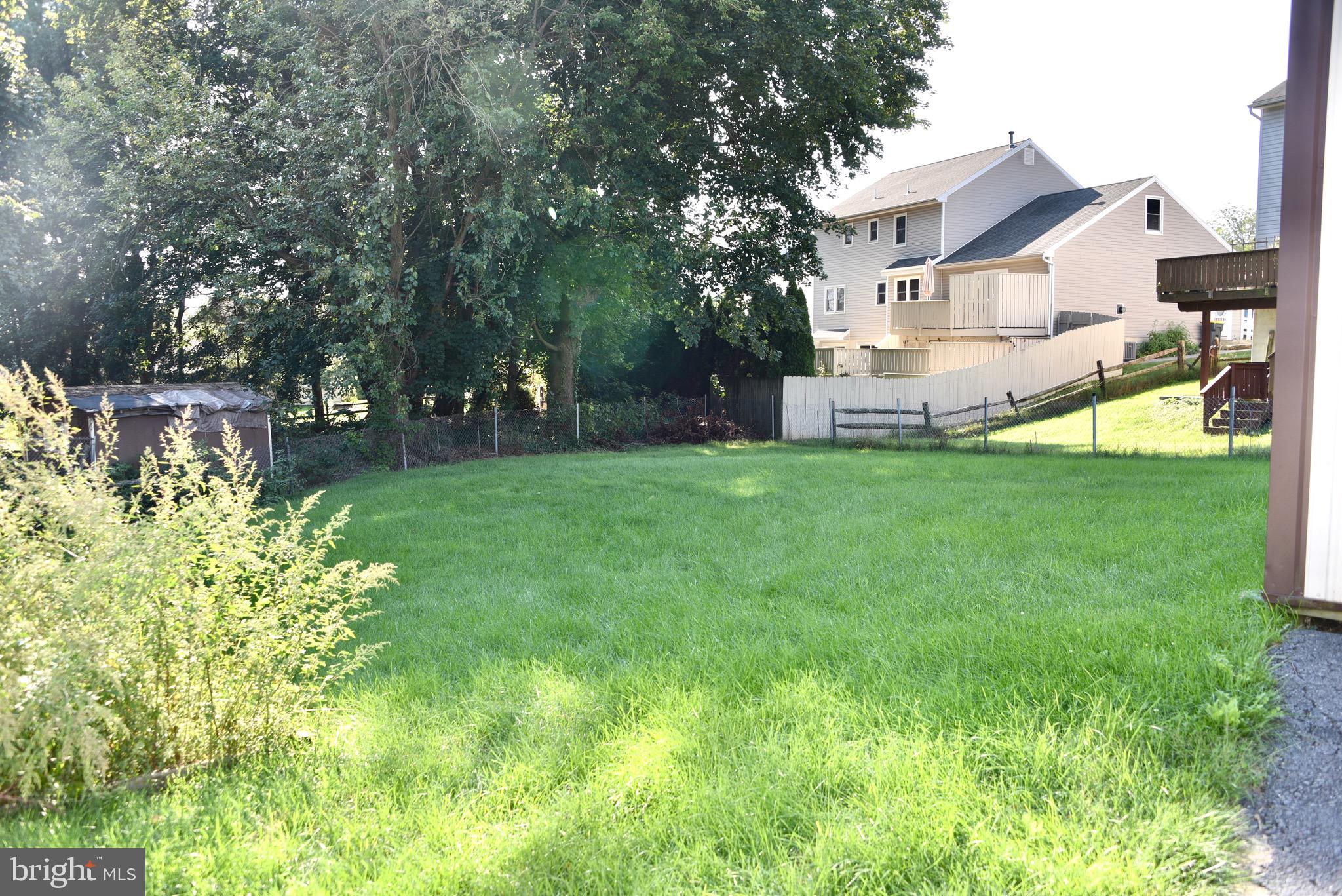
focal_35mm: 32
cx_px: 671
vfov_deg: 41.1
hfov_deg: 58.7
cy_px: 448
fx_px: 1193
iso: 110
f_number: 5.6
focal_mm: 32
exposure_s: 1/125
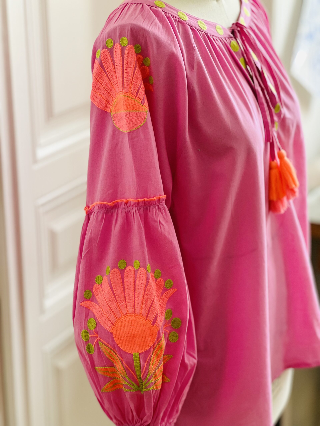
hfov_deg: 19.1
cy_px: 213
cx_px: 160
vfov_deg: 25.3
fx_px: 949
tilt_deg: -19.8
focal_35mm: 77
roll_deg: +0.0
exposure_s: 1/33
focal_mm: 9
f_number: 2.8
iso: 125
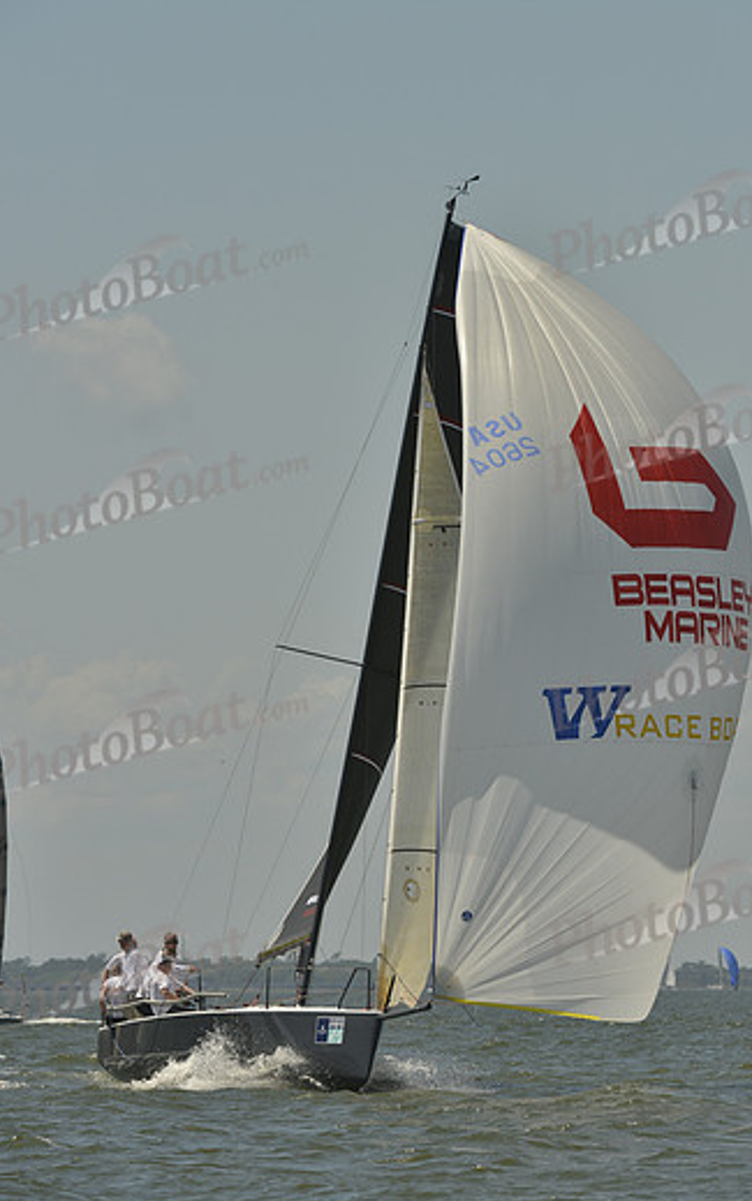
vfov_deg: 7.1
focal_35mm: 296
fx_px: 9693
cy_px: 585
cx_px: 429
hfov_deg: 4.4
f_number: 10
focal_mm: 260
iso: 280
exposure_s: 1/1250
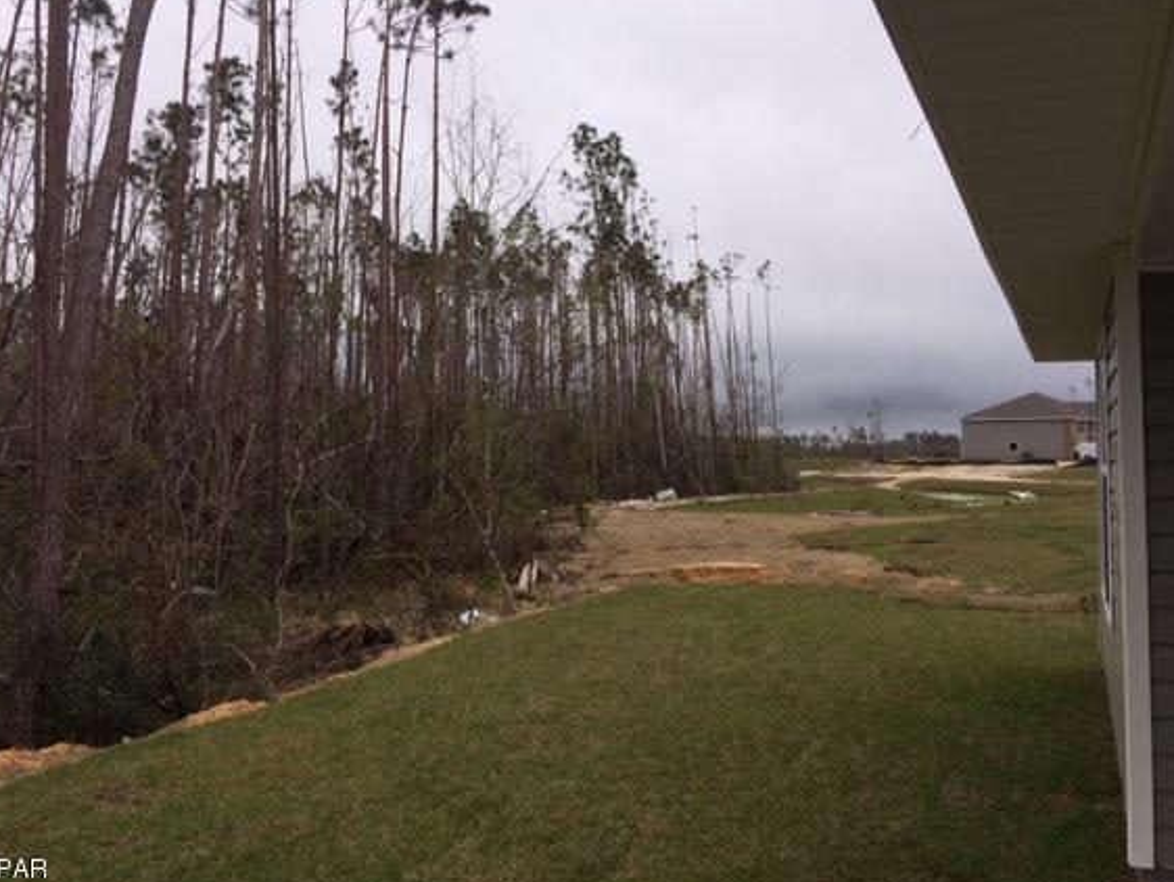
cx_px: 549
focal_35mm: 33
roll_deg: -0.3
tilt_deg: +0.5
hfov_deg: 55.3
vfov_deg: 42.9
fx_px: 1120
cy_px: 410
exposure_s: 1/3165
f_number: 2.2
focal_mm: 4.15
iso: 32
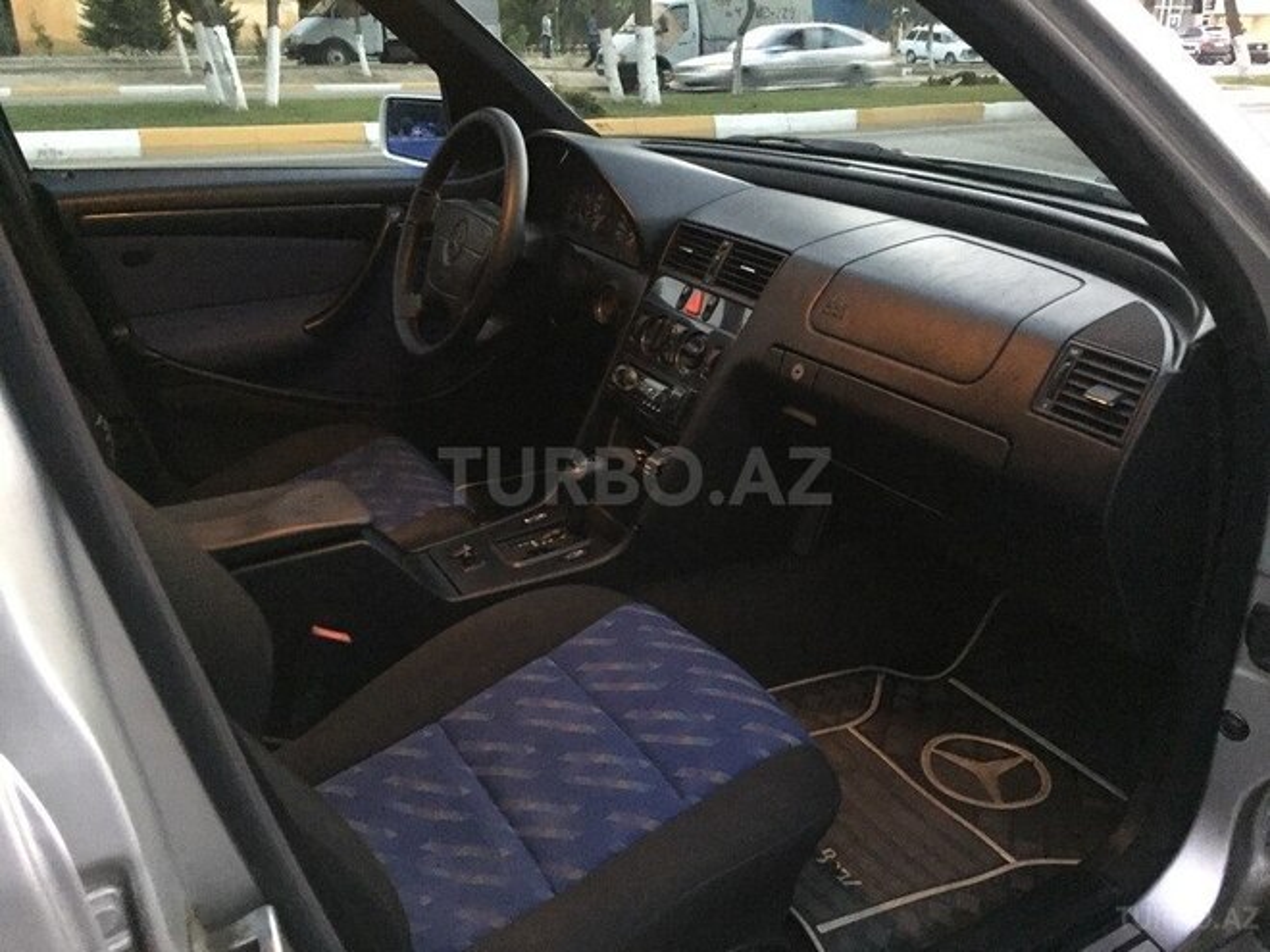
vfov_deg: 48.2
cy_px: 476
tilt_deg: -22.2
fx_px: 1064
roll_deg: +0.0
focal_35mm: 29
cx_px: 635
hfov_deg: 61.7
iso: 500
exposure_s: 1/17
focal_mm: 4.15
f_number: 2.2
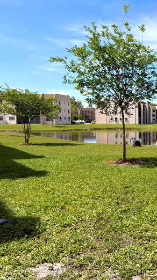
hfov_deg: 29.4
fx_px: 259
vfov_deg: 56.6
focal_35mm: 35
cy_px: 140
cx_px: 184
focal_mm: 6.76
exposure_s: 1/4673
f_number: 1.78
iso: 80
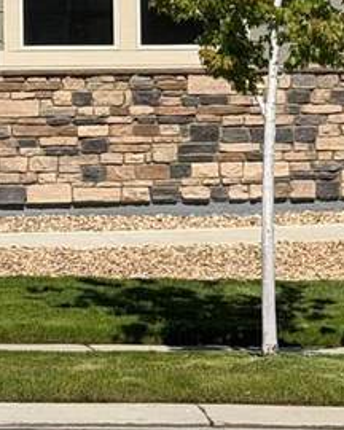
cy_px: -293
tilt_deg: +6.0
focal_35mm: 222
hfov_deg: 6.9
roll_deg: +0.3
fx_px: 2825
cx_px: -30
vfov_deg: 8.4
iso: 64
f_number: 1.78
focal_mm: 6.76
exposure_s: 1/7874
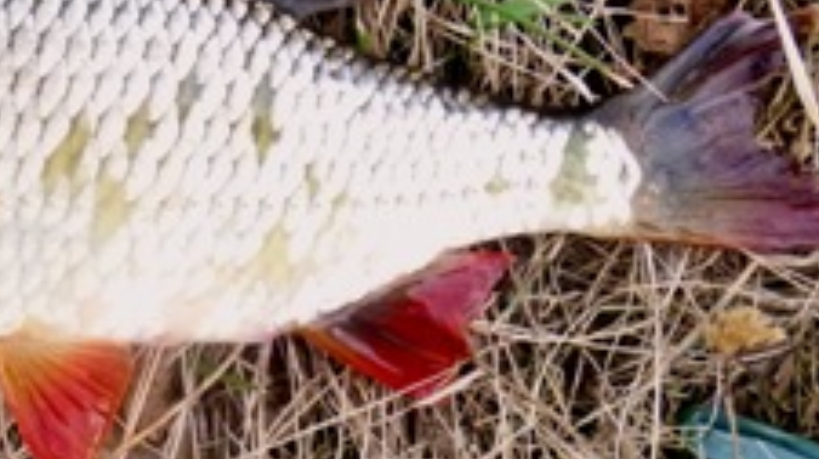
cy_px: 222
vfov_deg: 15.8
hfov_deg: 26.6
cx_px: 25
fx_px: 1649
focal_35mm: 76
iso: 400
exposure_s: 1/250
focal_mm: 6.3
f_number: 3.5
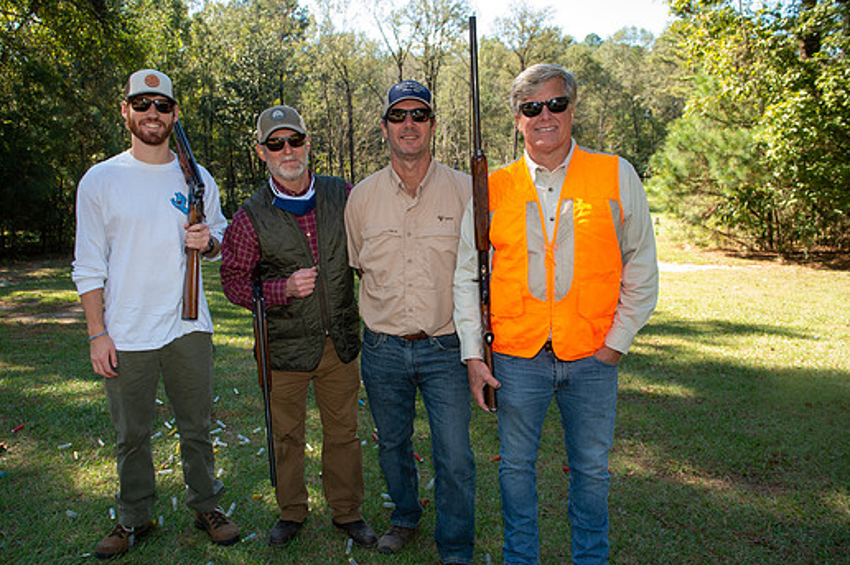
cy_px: 298
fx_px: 637
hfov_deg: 67.2
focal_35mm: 27
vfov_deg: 47.8
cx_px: 377
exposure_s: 1/80
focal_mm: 24
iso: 125
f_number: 5
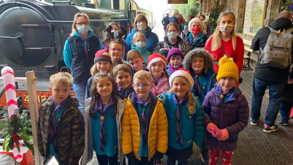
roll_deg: -0.4
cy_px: 83
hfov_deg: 66.0
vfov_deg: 40.2
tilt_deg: -18.1
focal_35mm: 29
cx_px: 146
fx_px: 225
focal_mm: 4.25
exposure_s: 1/50
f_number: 1.8
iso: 250
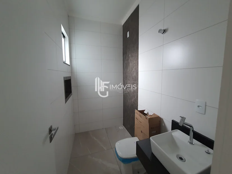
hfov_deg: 106.2
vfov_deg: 89.9
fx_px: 87
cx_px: 116
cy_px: 87
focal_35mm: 13
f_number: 2.2
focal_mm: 1.74
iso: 320
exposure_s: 1/30
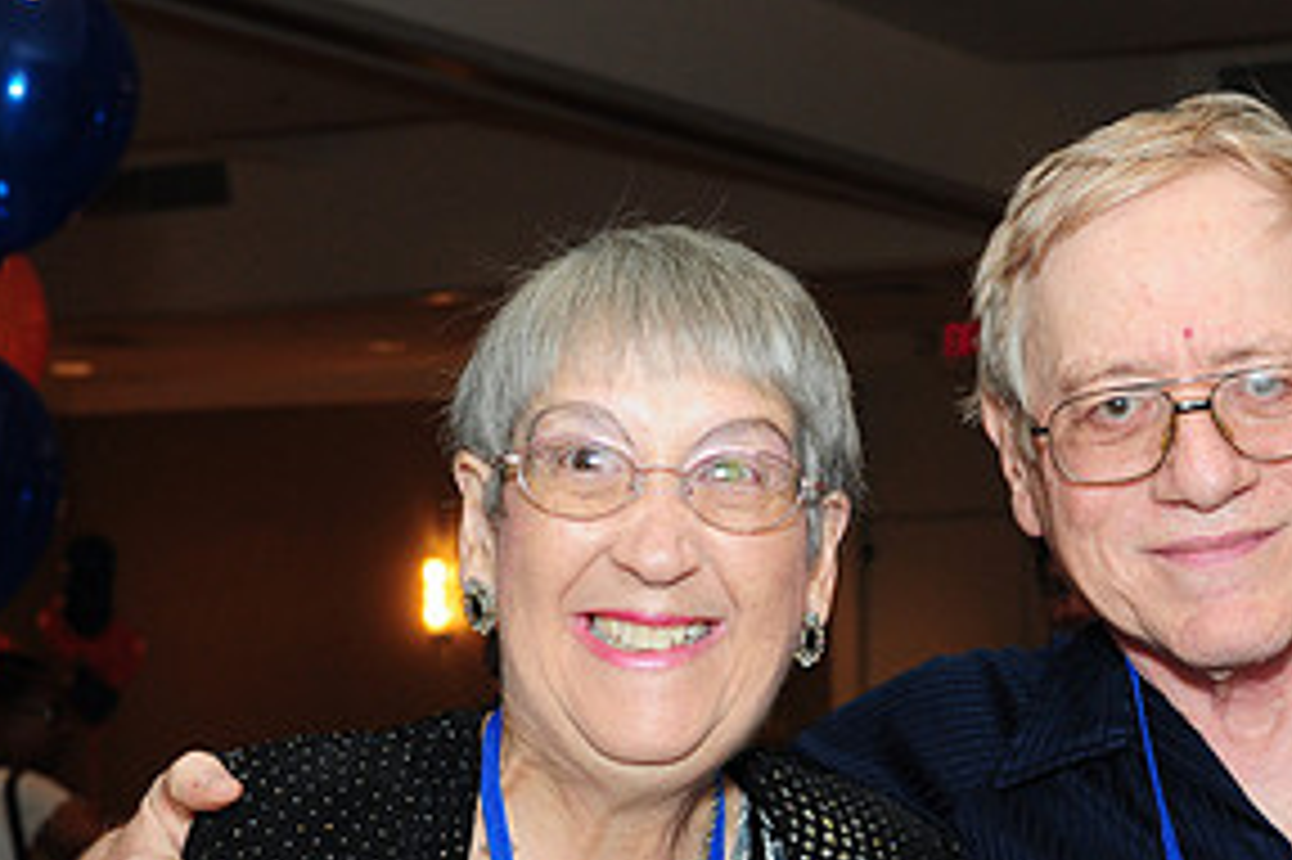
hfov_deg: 20.7
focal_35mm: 97
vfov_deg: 13.9
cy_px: 790
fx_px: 3479
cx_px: 1134
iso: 500
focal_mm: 32
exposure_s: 1/60
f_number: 5
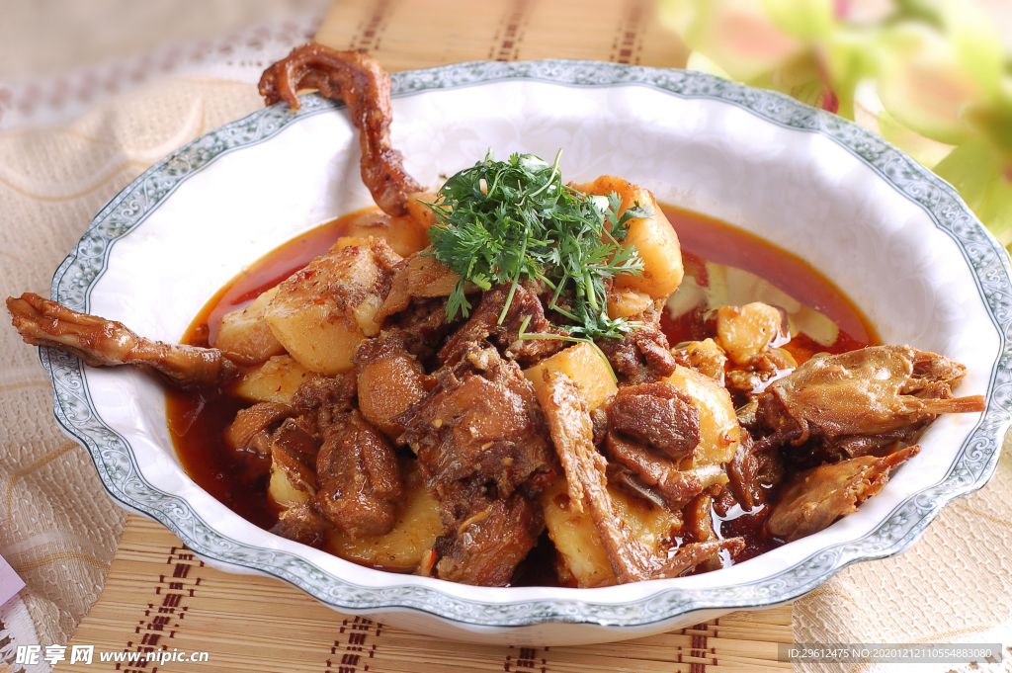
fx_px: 2107
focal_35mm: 75
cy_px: 336
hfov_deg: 27.0
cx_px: 506
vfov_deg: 18.2
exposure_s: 1/400
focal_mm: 50
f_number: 8
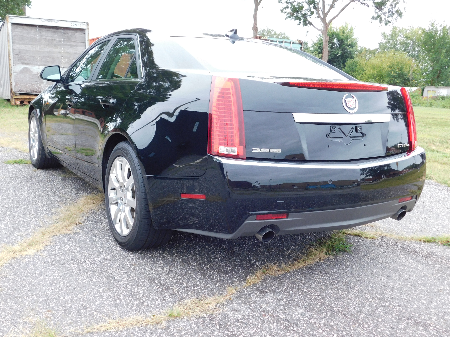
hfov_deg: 51.4
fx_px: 468
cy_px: 168
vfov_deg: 39.7
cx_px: 225
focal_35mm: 36
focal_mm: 6.3
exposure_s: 1/30
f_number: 3.5
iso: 180
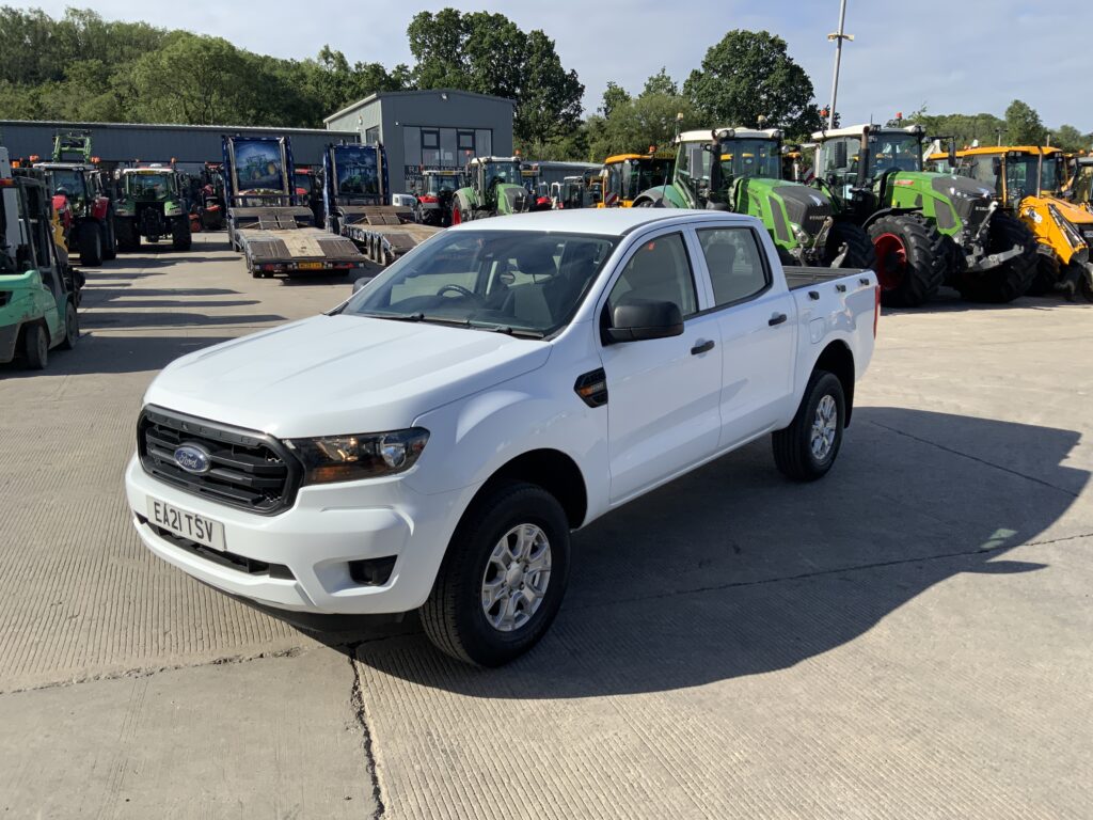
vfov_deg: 48.2
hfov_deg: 61.7
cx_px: 546
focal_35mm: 29
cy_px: 410
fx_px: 916
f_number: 1.8
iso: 16
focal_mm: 3
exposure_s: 1/1730
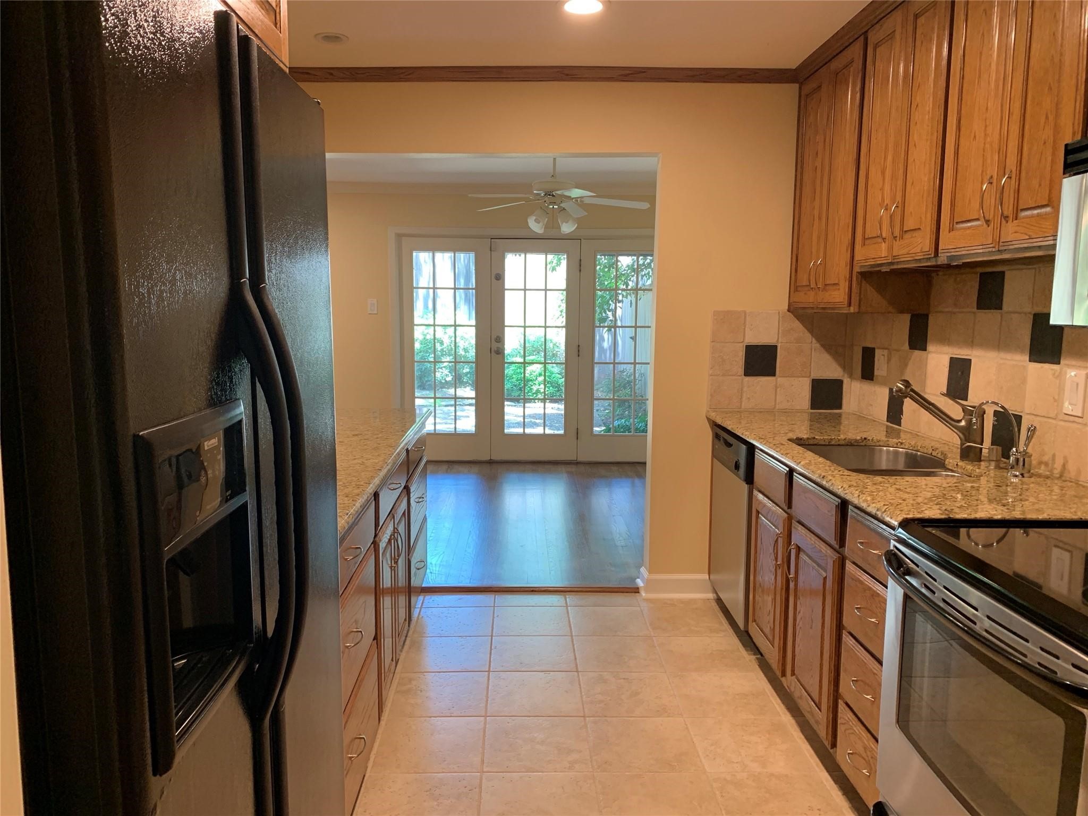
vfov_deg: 53.1
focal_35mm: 26
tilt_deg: -6.4
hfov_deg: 67.3
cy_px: 408
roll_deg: -0.5
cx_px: 544
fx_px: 817
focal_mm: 4.25
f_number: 1.8
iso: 125
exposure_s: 1/60
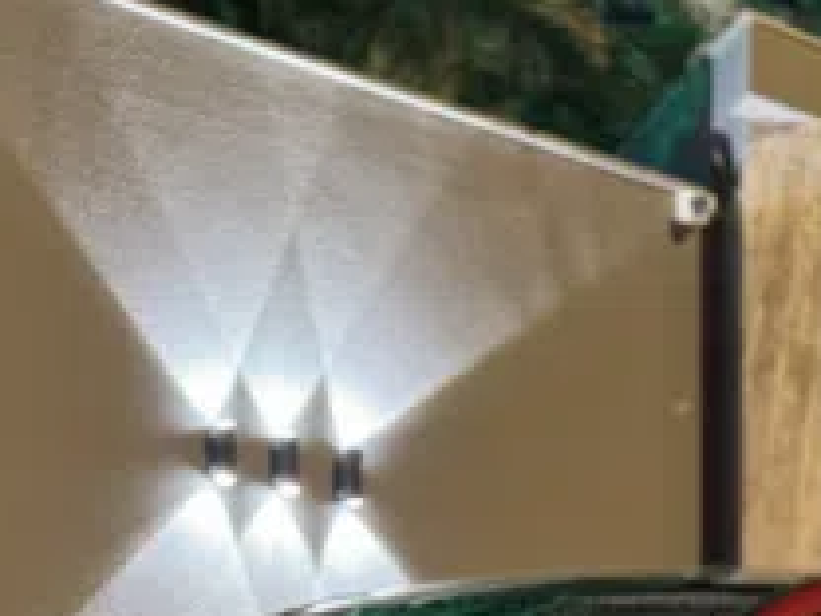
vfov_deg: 9.9
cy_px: 691
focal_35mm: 148
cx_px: 505
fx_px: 3510
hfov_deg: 13.3
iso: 640
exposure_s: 1/20
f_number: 1.78
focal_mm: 6.76
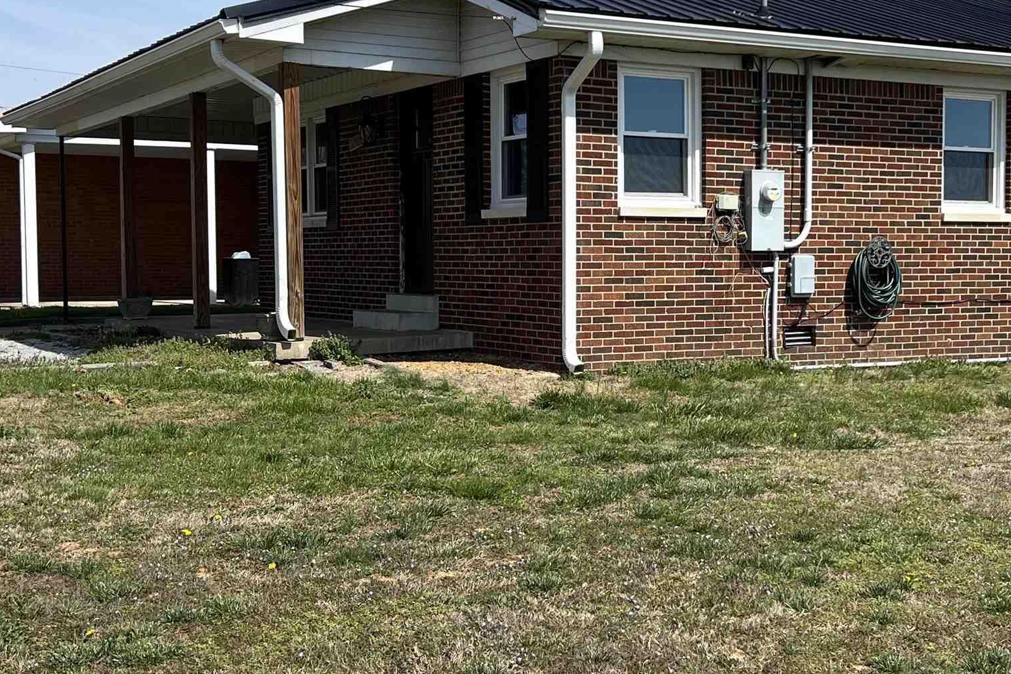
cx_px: 657
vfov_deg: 24.6
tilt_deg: -2.1
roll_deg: +0.5
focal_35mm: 55
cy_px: 313
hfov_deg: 35.9
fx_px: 1545
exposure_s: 1/4444
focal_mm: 5.7
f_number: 1.5
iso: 50
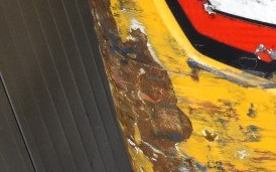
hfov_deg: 13.1
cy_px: 140
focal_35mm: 134
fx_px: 1008
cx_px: 583
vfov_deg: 9.7
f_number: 5
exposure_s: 1/30
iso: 1600
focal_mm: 20
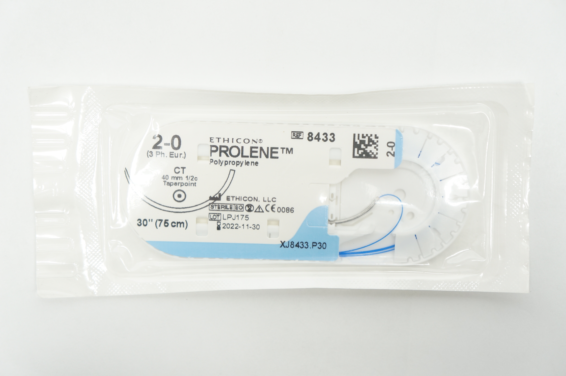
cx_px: 283
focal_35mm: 51
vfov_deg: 26.4
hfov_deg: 38.9
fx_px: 801
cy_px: 188
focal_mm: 34
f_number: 4.5
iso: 400
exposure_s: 1/60
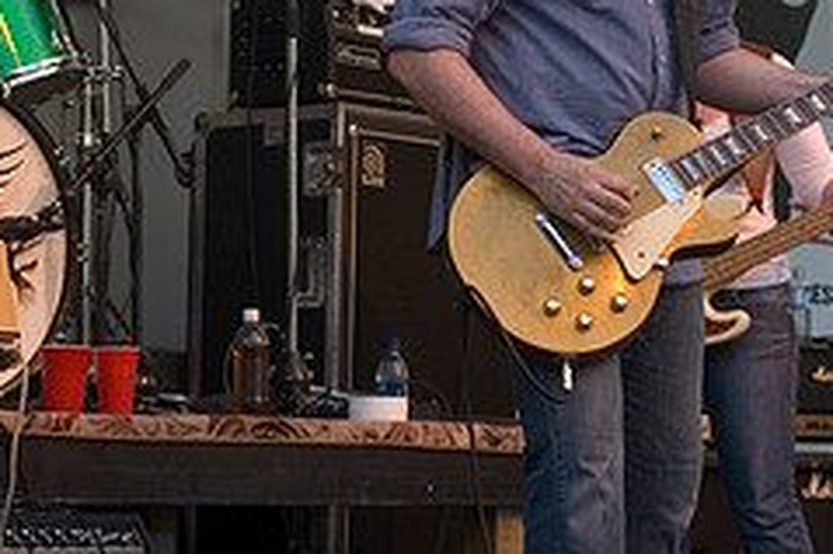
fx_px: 2941
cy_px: 91
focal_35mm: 127
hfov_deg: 15.9
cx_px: 98
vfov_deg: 10.7
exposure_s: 1/125
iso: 200
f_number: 4
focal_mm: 35
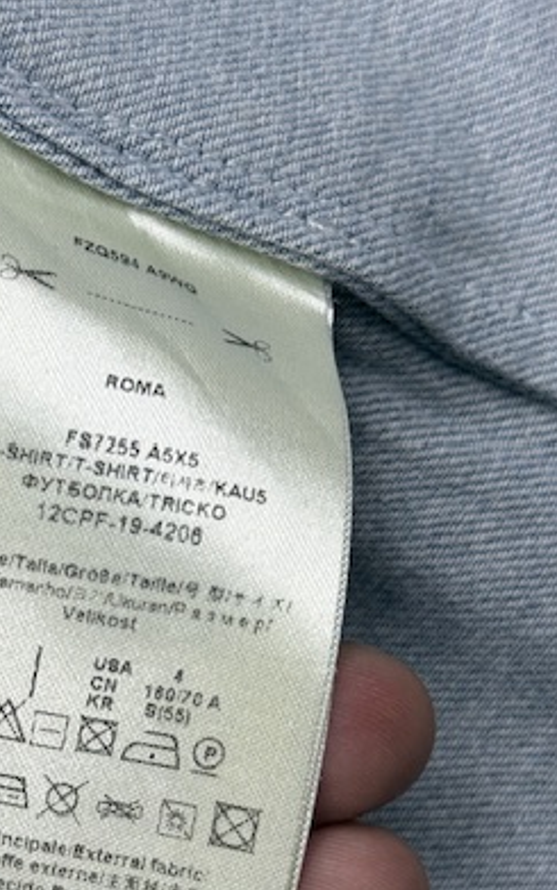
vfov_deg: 24.9
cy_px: 536
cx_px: 139
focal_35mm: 83
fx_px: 2016
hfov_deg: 15.7
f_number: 1.78
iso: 80
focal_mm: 6.76
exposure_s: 1/286
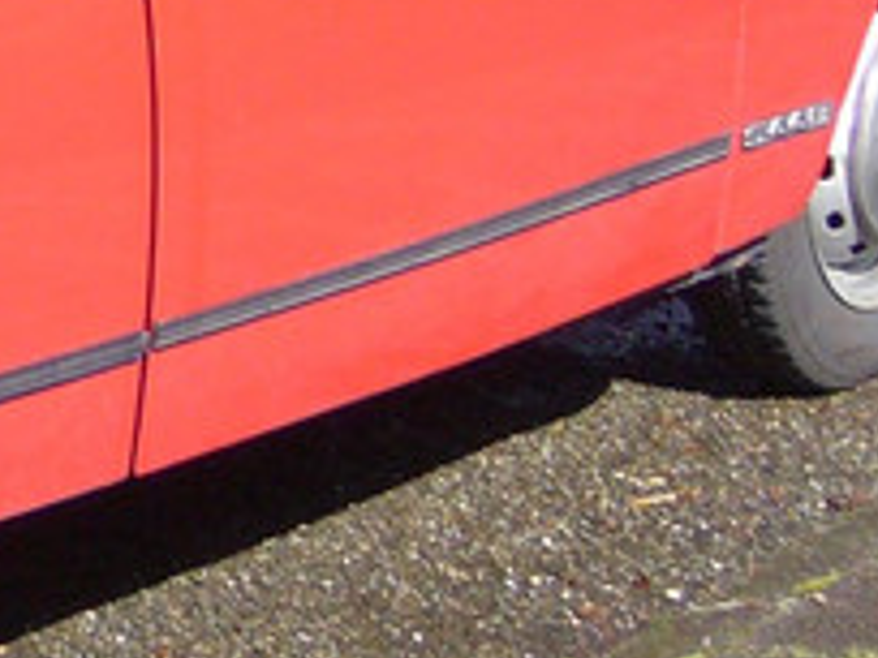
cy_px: -202
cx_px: -532
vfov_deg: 5.7
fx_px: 6620
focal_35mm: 261
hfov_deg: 7.4
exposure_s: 1/400
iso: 100
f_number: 3.3
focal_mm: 8.3
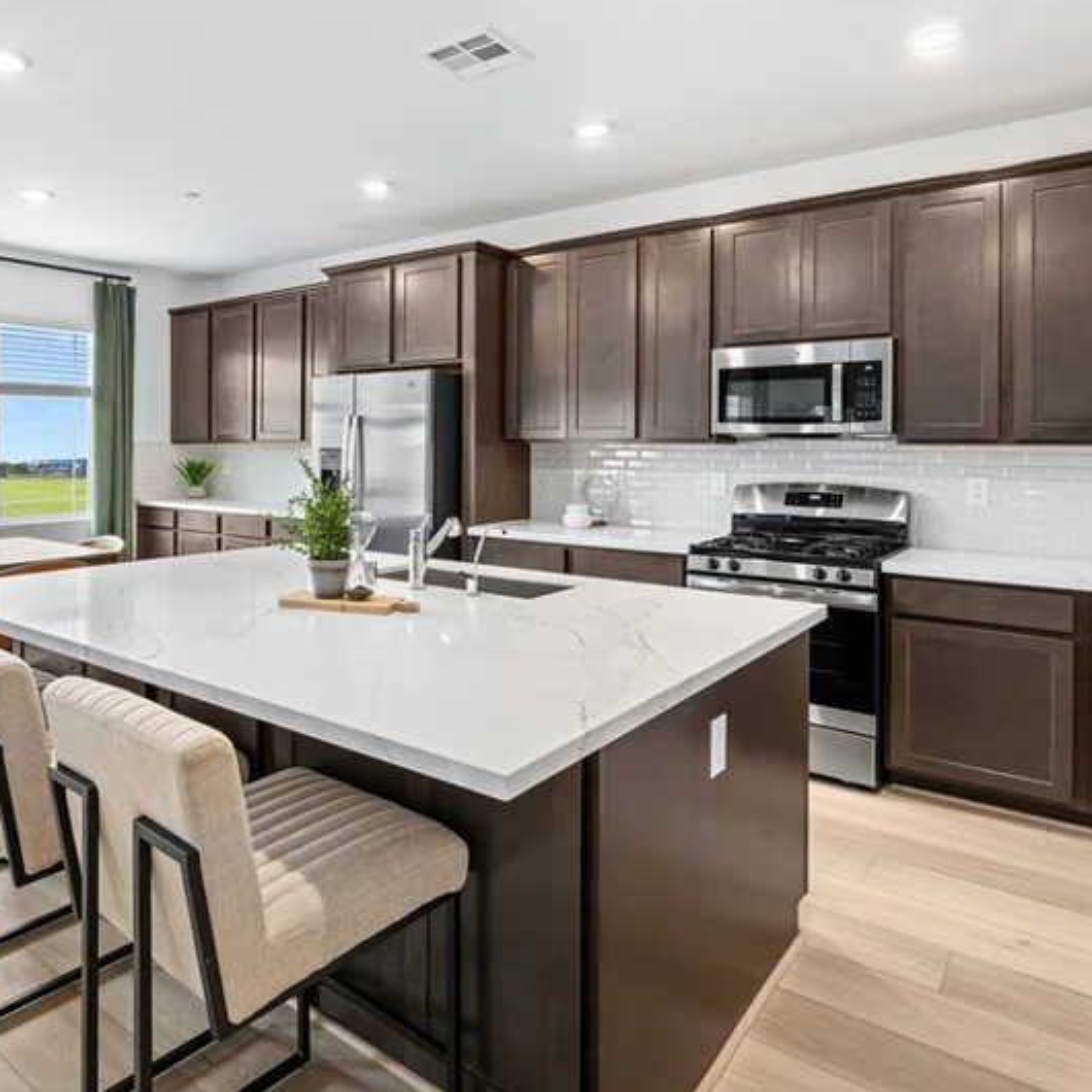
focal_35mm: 23
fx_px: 821
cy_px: 479
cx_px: 404
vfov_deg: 67.0
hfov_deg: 66.2
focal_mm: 14
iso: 400
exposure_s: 1/6
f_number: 9.5
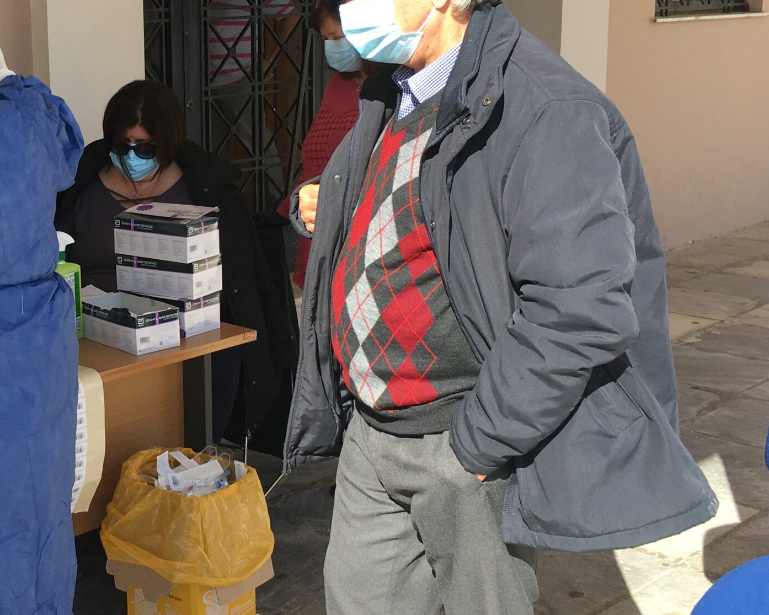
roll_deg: +2.6
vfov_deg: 29.1
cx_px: 90
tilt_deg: -10.7
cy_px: 260
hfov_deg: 34.2
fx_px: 1183
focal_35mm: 52
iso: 25
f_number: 2.2
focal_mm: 4.15
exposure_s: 1/527
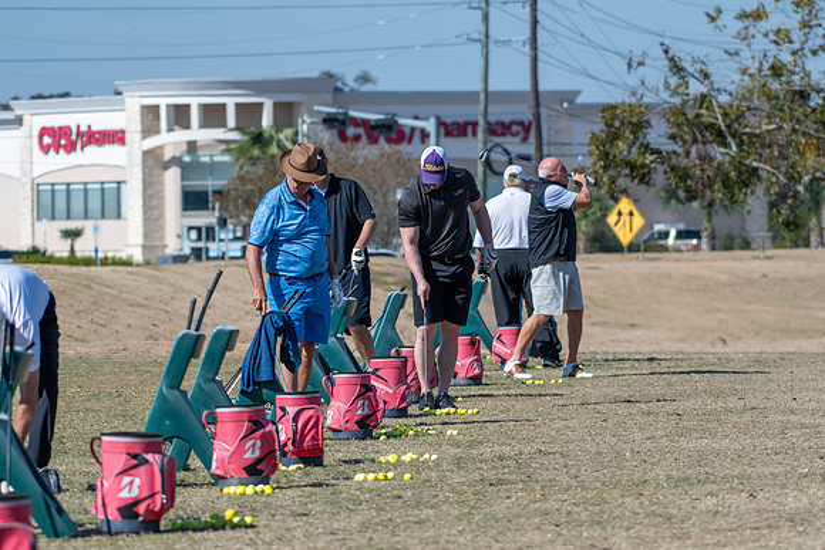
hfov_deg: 6.9
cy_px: 275
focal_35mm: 300
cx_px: 412
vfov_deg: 4.6
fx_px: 6876
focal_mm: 200
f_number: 5.6
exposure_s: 1/3200
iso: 400
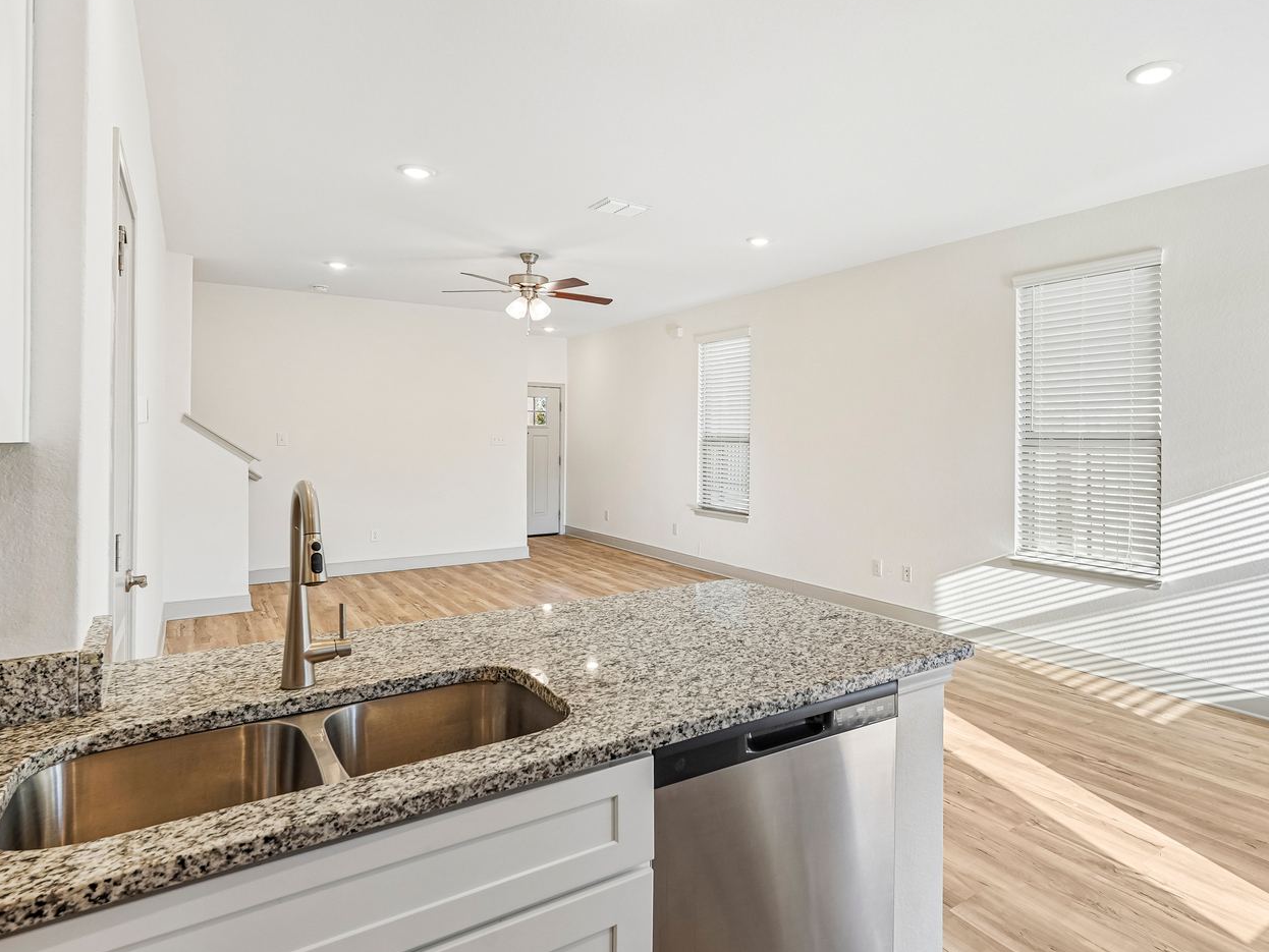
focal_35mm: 21
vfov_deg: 64.3
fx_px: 756
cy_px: 437
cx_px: 741
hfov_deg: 79.3
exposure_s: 1/30
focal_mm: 16.5
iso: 125
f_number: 8
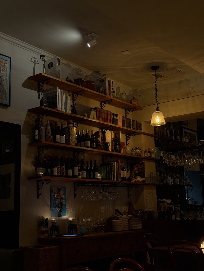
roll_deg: +0.9
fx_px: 377
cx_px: 102
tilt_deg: +10.6
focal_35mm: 48
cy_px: 136
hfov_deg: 30.3
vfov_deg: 39.7
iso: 500
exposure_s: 1/33
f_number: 1.78
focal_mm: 6.76
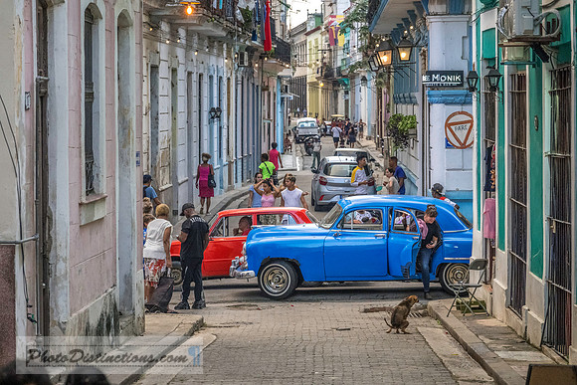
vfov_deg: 11.4
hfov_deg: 17.1
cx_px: 288
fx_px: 1924
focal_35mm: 120
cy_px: 192
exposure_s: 1/500
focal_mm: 120
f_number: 6.3
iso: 6400
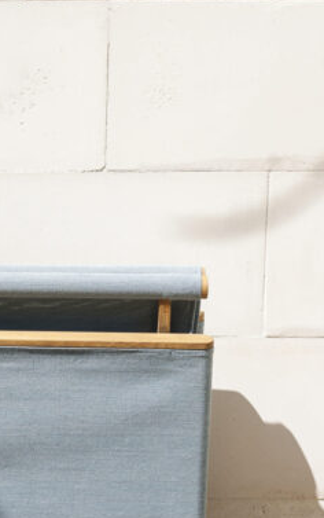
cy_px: 88
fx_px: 2060
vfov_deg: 14.2
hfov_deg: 8.9
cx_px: -32
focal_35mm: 146
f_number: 6.3
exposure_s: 1/500
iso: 100
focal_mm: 60
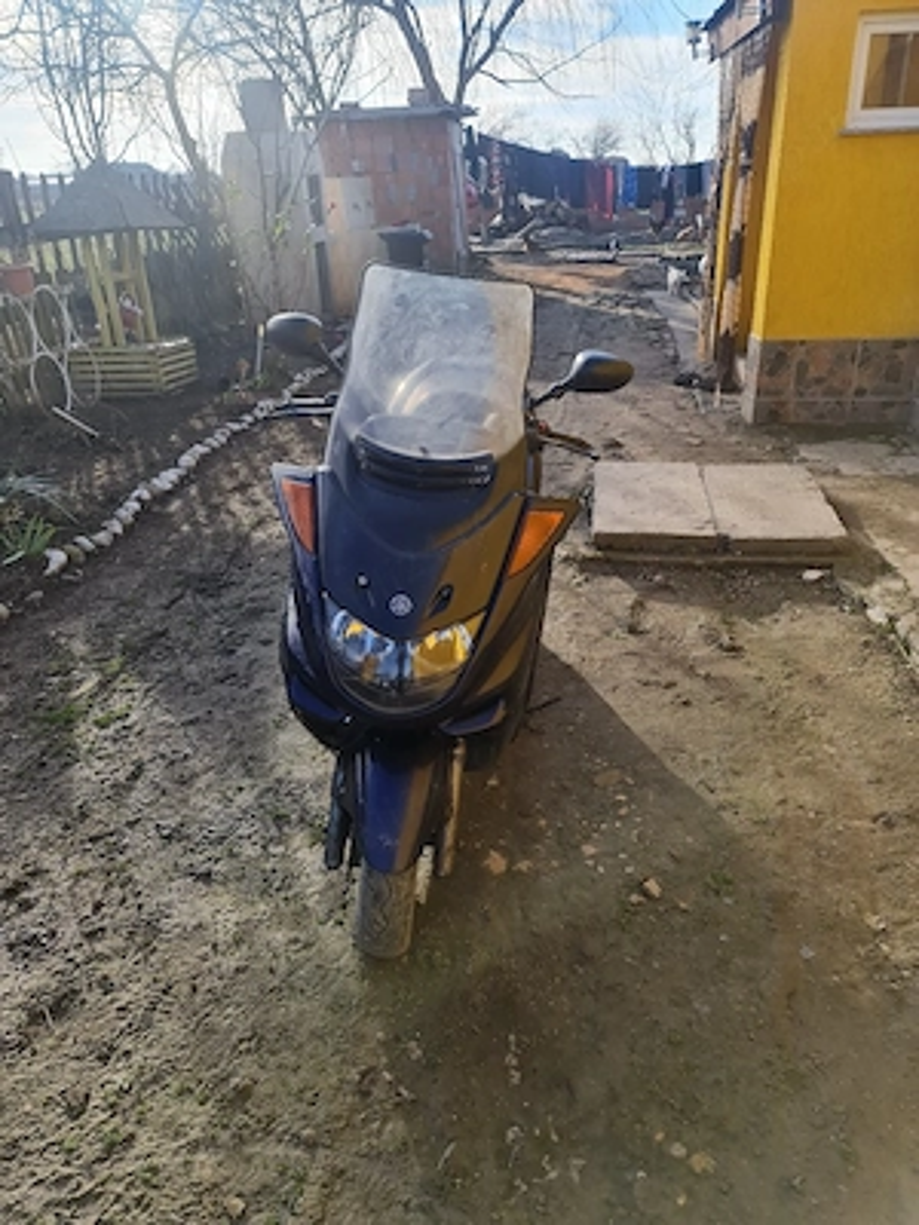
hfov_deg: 54.9
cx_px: 460
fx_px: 885
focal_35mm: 25
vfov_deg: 69.4
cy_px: 612
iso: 50
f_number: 1.8
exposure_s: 1/370
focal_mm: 7
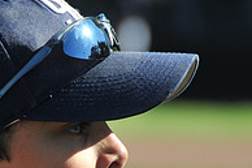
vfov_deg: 1.5
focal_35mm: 896
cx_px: 56
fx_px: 6267
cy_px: 182
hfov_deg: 2.3
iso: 200
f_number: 5.6
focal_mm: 200
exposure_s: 1/500
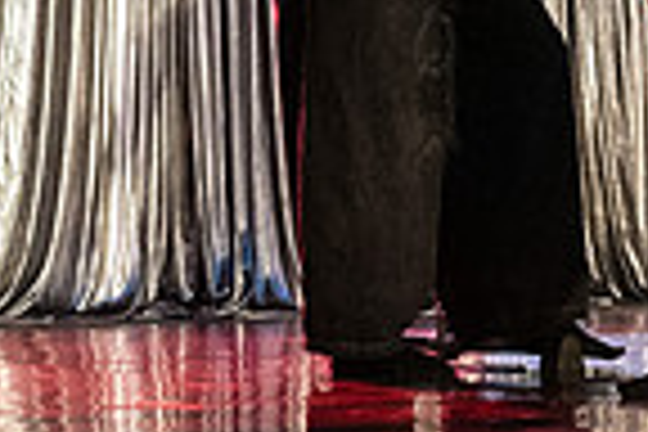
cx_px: -148
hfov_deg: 9.1
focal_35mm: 222
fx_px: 3996
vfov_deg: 6.1
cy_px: -142
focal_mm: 55
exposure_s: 1/320
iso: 6400
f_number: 3.5
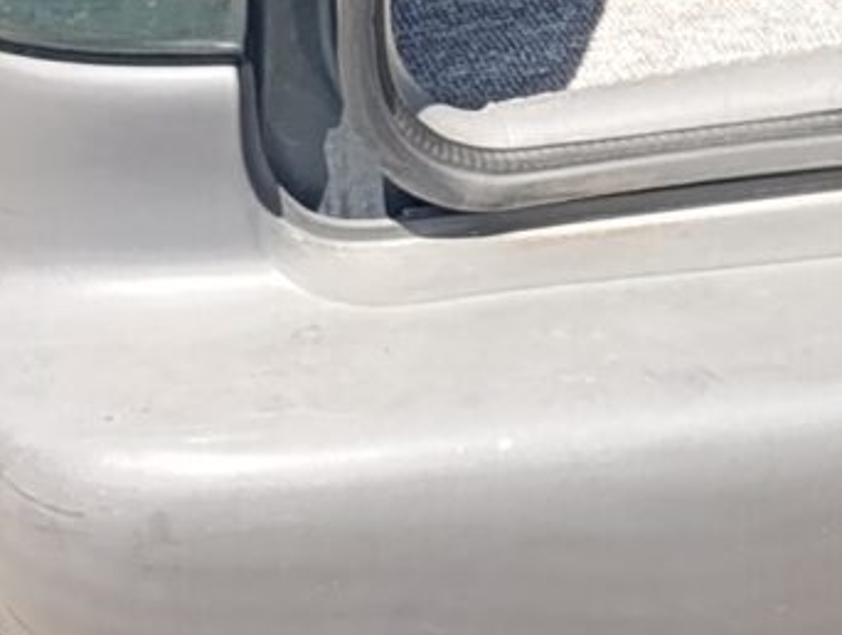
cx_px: 1098
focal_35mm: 172
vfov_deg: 7.8
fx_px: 4193
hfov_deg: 11.2
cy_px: -1122
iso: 50
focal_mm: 6.14
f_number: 1.6
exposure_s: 1/137
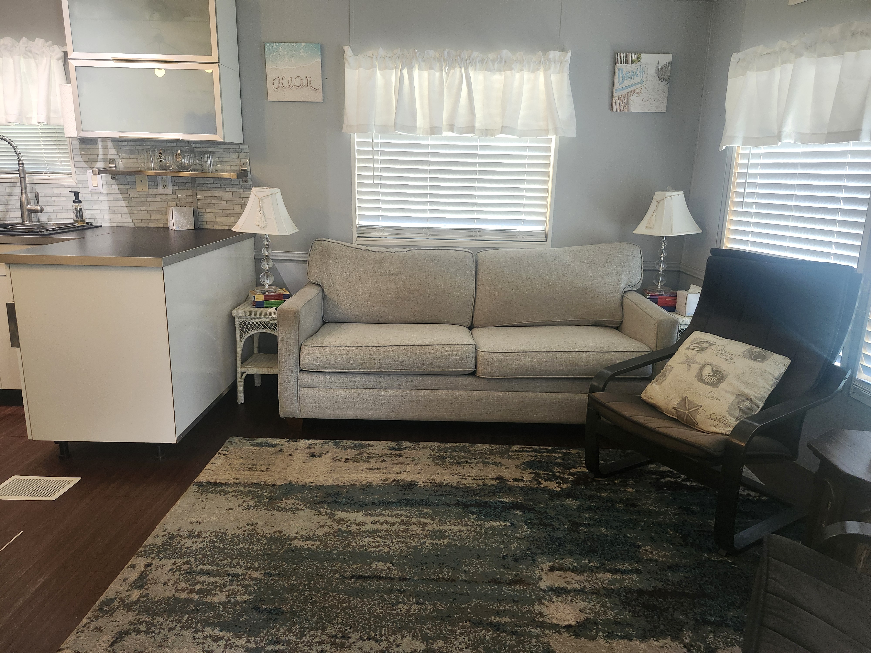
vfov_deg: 58.9
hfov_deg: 73.9
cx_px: 436
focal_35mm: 23
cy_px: 326
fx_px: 579
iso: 400
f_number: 1.8
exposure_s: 1/120
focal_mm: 5.54
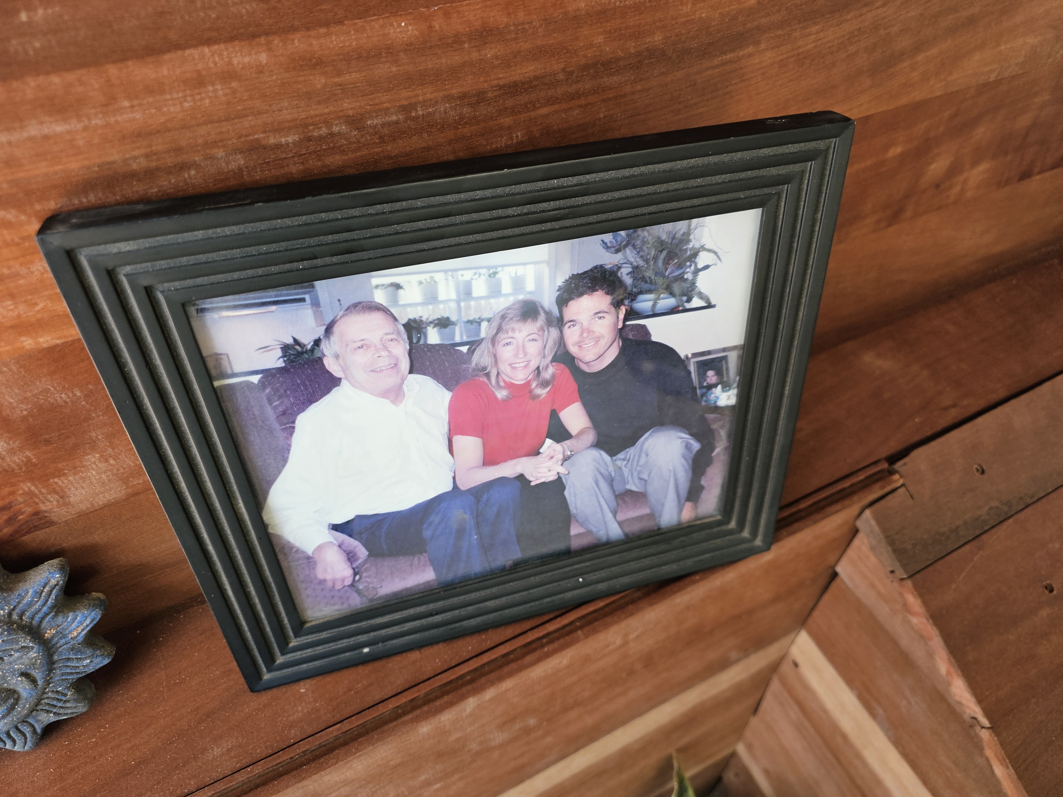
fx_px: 706
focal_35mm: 23
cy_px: 398
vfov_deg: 58.9
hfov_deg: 73.9
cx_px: 532
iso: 64
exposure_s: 1/180
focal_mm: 6.3
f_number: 1.7
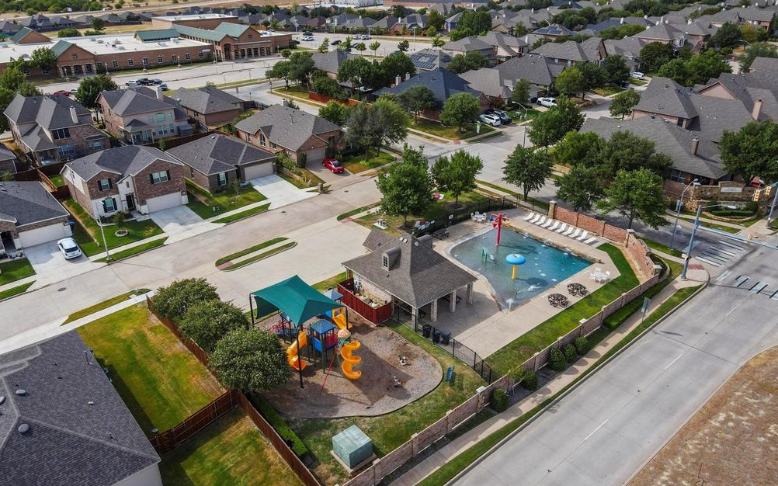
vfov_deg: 47.6
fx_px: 551
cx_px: 393
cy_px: 239
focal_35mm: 26
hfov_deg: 70.4
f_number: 2.8
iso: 100
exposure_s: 1/400
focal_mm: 4.5
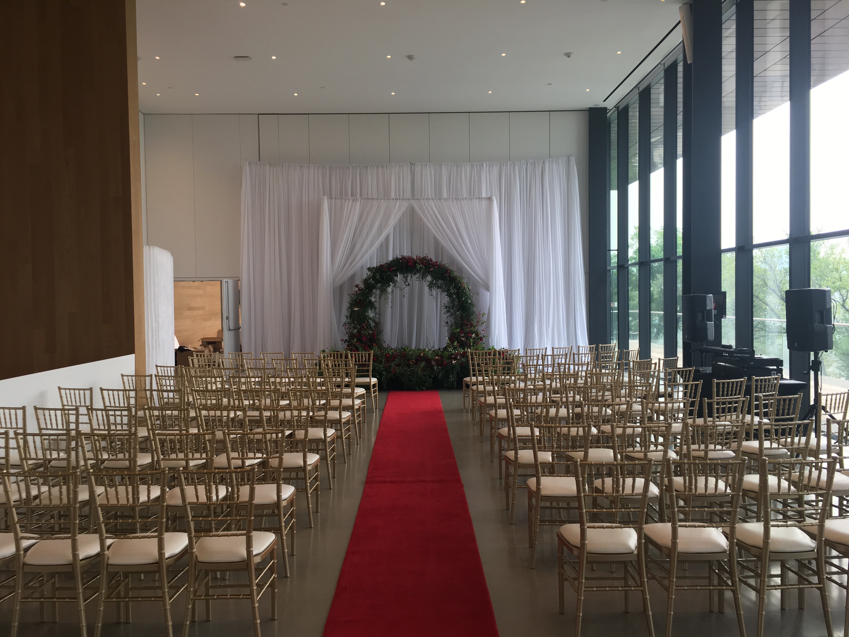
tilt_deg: -3.3
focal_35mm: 29
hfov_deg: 61.7
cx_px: 424
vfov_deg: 48.2
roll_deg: +0.0
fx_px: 711
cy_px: 318
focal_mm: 4.15
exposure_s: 1/60
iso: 32
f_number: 2.2
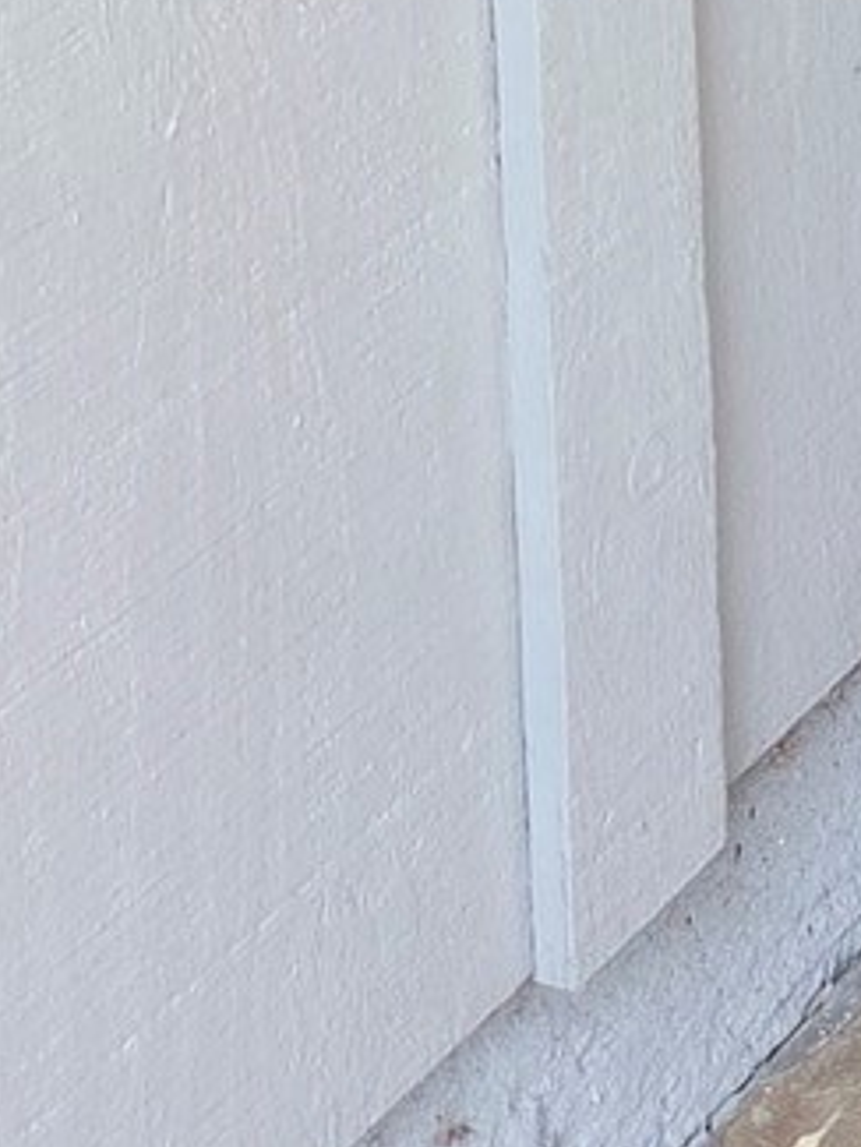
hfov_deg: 9.8
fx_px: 4507
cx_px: 1944
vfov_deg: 11.6
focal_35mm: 136
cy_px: -1691
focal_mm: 5.4
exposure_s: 1/180
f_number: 1.8
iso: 40
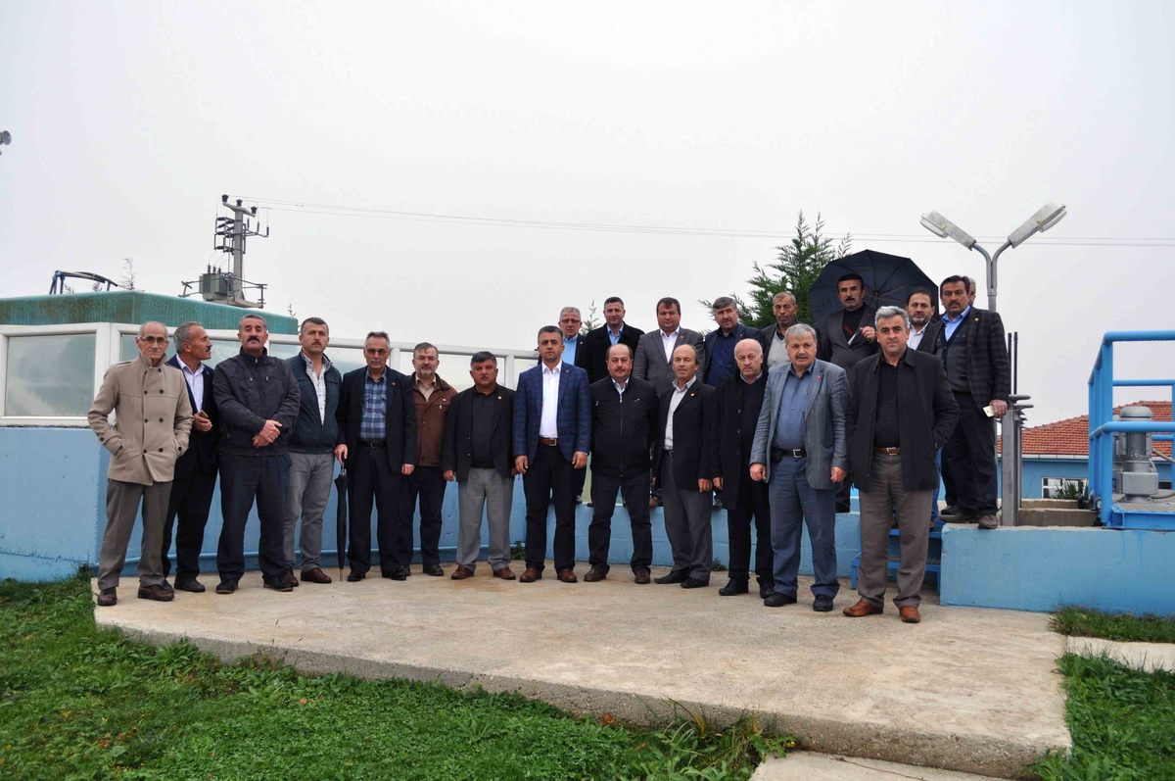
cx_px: 588
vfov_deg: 39.9
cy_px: 390
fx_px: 1076
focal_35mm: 33
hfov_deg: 57.3
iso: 280
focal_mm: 22
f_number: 5.6
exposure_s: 1/125
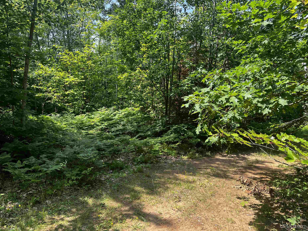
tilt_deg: -6.1
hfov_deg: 67.3
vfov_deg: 53.1
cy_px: 116
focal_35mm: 26
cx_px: 154
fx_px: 231
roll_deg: +0.3
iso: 50
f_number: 1.6
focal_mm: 5.1
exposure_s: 1/840
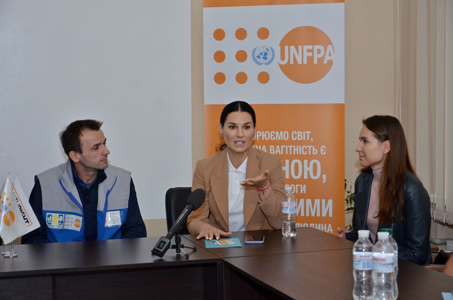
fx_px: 904
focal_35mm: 72
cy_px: 150
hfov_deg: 28.1
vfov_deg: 18.8
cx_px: 226
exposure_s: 1/250
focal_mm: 48
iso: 640
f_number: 4.8
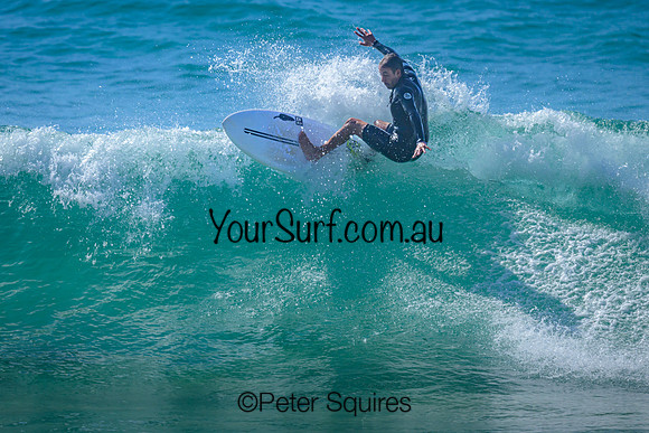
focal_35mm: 1101
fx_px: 19850
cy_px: 155
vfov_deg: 1.2
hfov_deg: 1.9
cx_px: 300
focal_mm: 800
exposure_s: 1/3200
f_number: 6.3
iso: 360
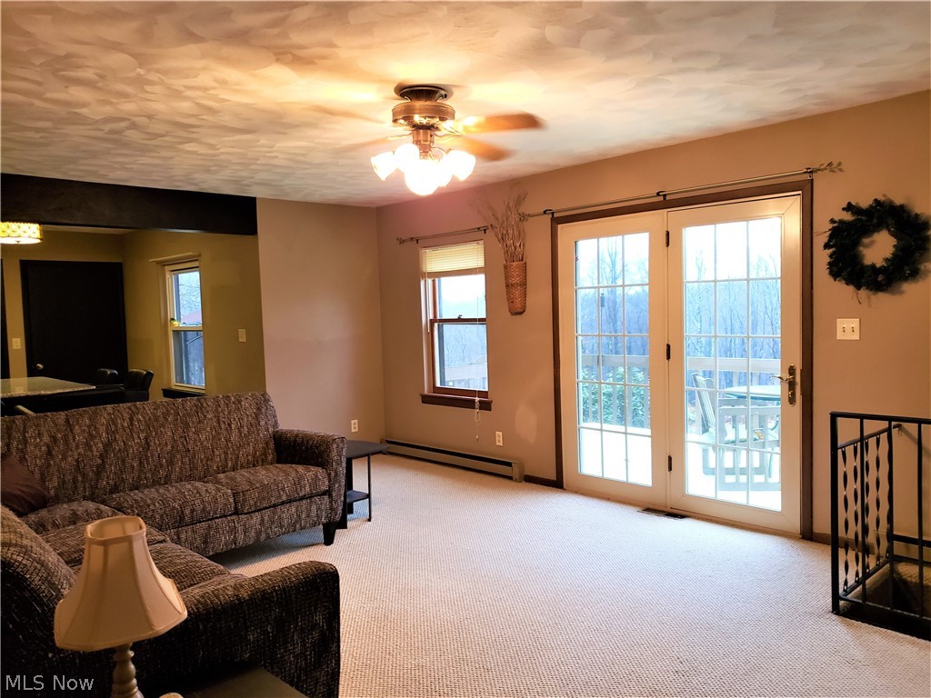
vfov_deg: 53.1
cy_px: 349
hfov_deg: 67.3
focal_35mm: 26
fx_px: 699
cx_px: 466
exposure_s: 1/60
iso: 200
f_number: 1.5
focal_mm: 4.3
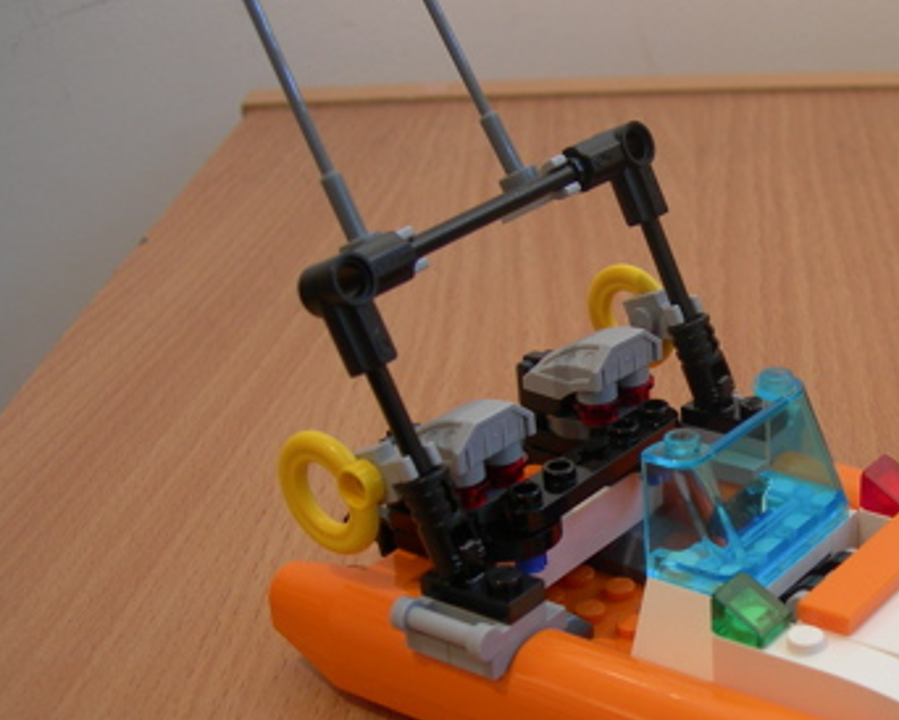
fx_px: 1730
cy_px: 510
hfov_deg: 28.2
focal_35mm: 65
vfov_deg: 23.3
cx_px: 786
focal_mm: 7.8
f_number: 2.8
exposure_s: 1/3.9
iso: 63
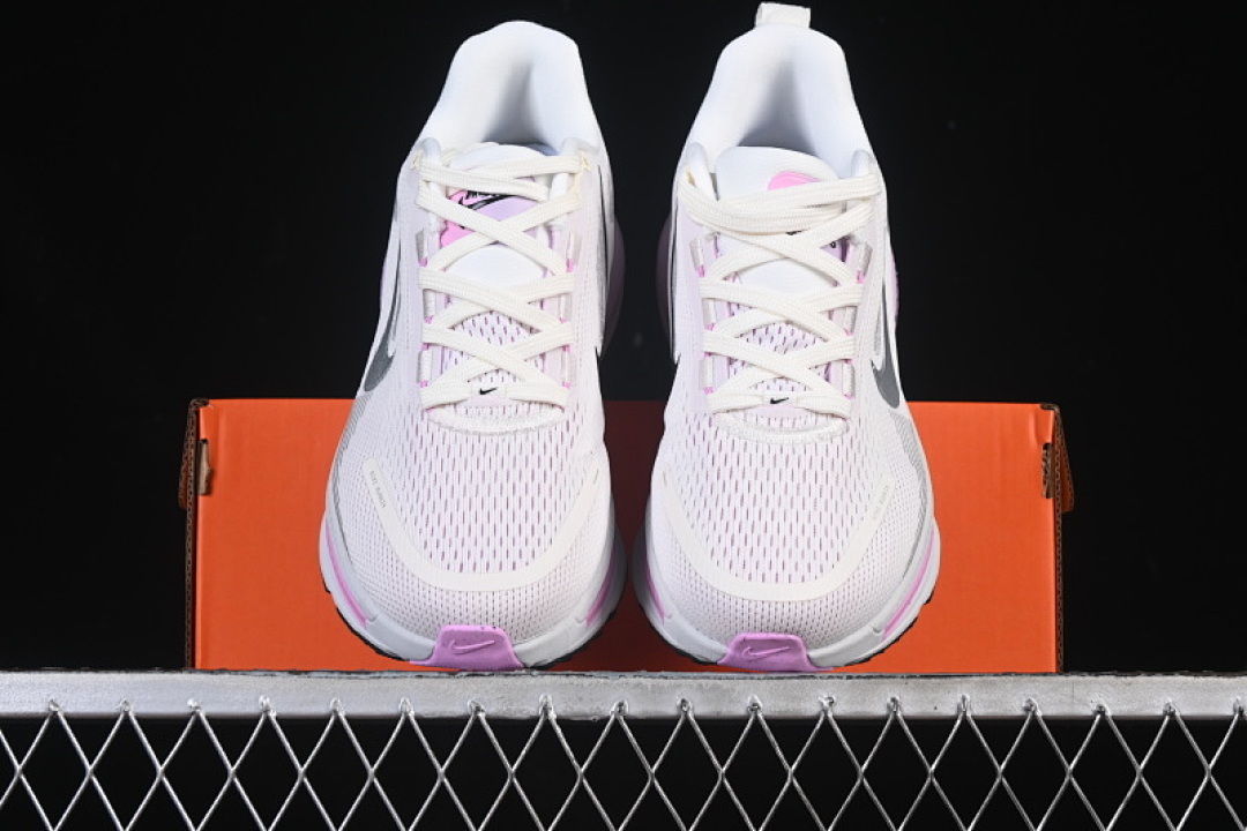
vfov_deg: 18.2
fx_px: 2598
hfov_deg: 27.0
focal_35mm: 75
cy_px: 416
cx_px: 624
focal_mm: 50
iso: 160
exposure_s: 1/80
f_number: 8
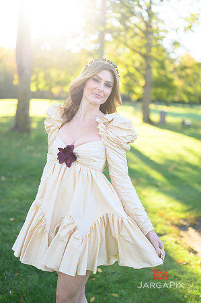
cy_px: 152
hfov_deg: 26.9
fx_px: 420
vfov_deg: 39.6
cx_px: 100
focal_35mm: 50
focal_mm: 50
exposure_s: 1/800
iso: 320
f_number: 2
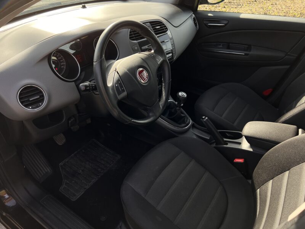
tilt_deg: -38.9
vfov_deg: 53.1
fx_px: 229
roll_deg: -2.3
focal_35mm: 26
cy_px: 114
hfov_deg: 67.3
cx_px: 152
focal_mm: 5.7
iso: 50
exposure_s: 1/728
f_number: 1.5
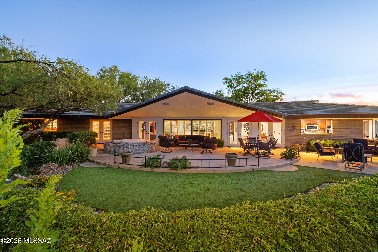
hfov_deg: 96.7
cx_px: 189
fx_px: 168
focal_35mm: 16
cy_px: 126
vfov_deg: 73.8
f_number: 9
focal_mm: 16
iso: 250
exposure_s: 8
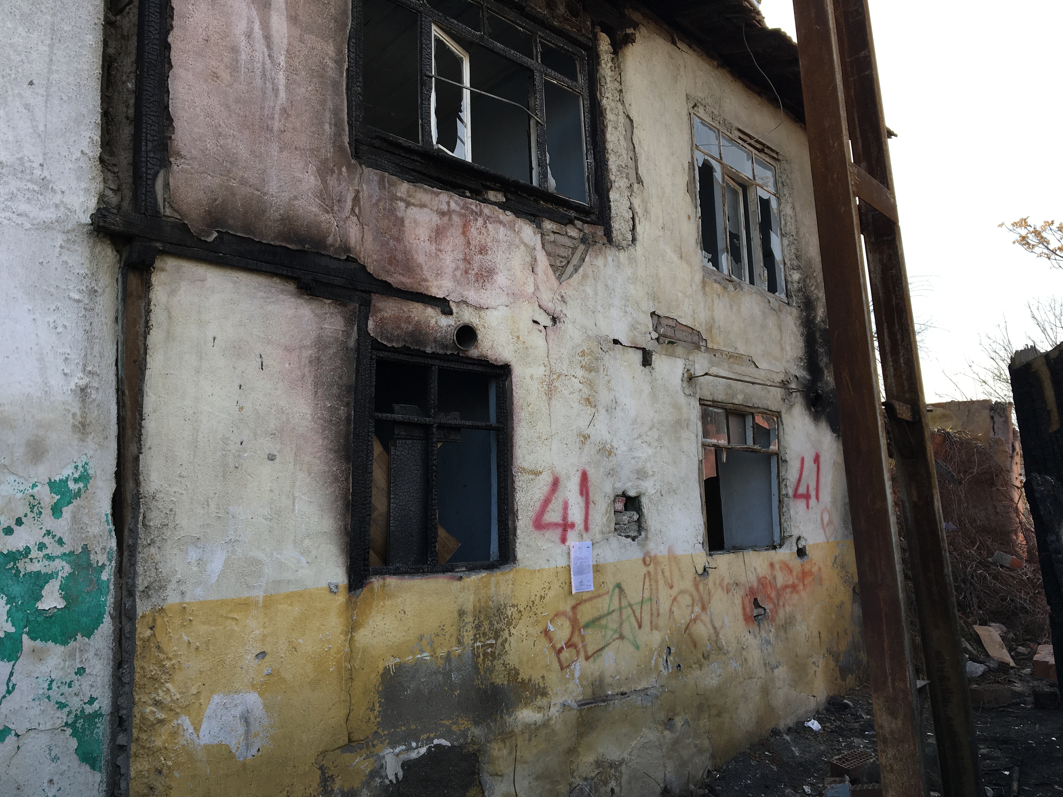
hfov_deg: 61.7
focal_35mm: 29
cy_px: 398
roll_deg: +3.6
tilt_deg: +10.9
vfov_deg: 48.2
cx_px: 532
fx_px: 891
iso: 25
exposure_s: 1/541
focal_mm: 4.15
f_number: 2.2
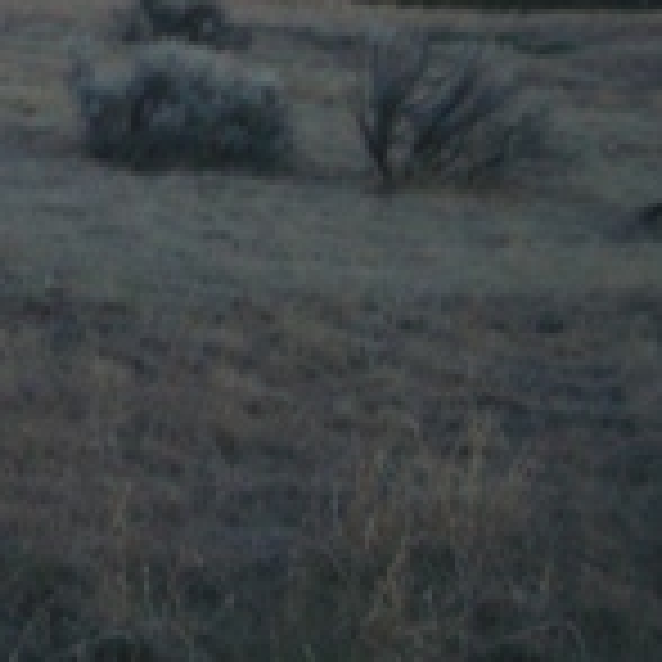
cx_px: -252
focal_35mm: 94
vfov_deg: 17.8
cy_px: -77
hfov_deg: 17.1
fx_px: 2034
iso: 110
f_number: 2.8
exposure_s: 1/40
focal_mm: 5.8
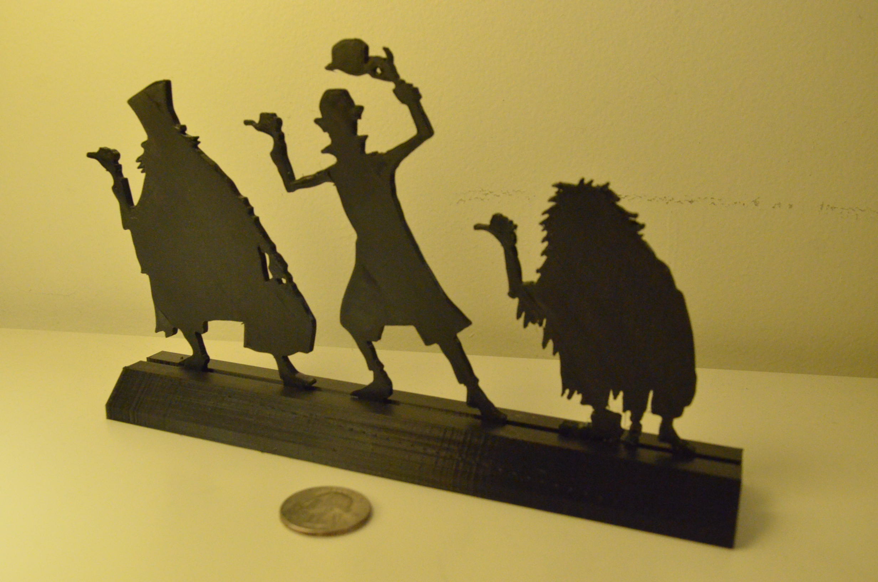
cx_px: 439
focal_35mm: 33
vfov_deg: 39.8
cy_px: 291
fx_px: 803
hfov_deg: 57.3
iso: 6400
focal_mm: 22
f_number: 8
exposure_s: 1/125
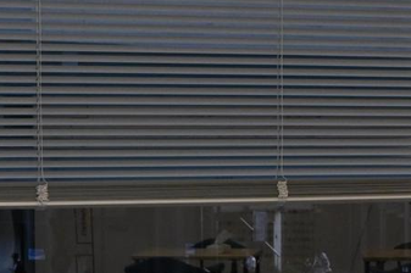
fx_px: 1756
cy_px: 300
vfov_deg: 8.8
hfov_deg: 13.2
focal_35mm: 154
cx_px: 401
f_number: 7.1
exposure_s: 1/200
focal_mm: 24
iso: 1250
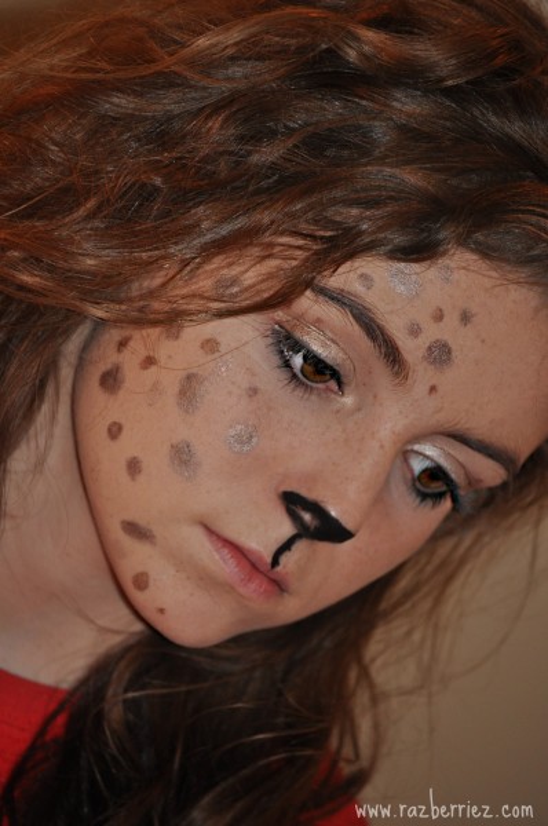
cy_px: 413
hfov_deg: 6.1
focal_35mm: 225
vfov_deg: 9.2
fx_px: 5155
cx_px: 274
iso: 800
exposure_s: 1/60
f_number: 5
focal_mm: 150
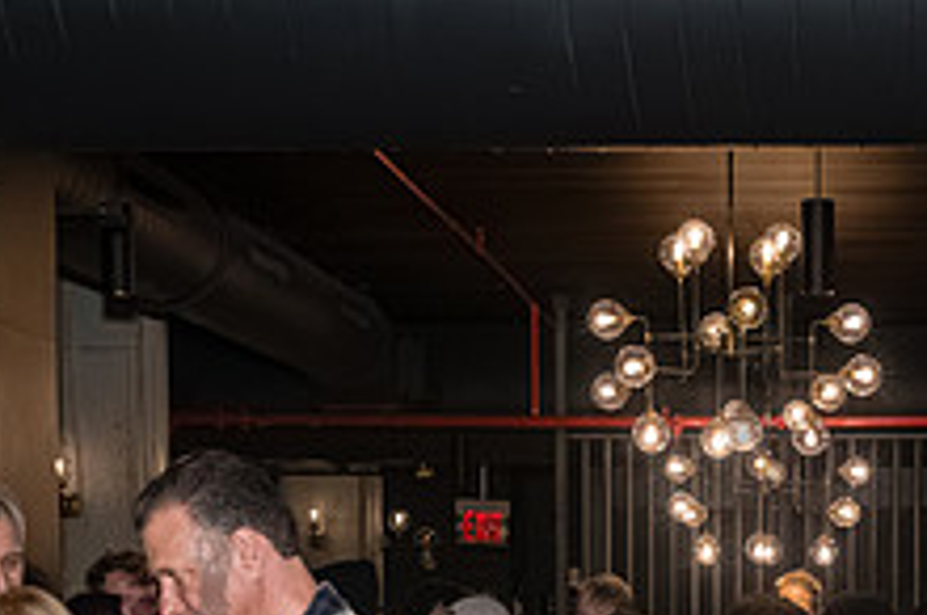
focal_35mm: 93
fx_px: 2391
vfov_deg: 14.1
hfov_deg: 21.6
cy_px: 777
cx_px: 754
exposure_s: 1/400
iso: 8000
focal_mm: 35
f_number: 5
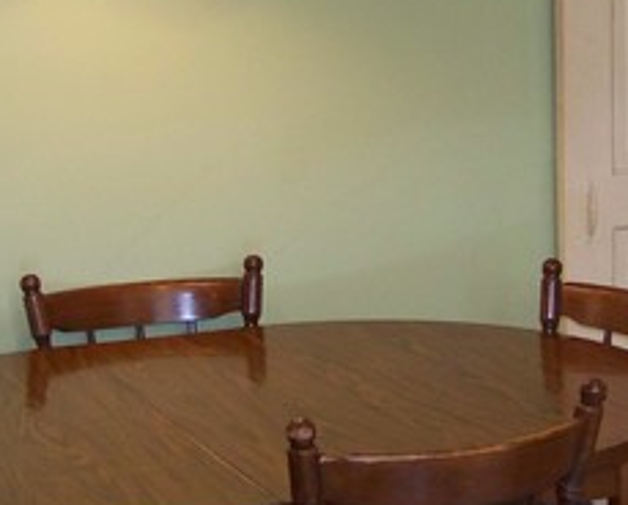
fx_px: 1825
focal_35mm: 98
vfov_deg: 15.7
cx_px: 458
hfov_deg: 19.4
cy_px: 225
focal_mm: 5.85
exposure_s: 1/30
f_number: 2.8
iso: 200
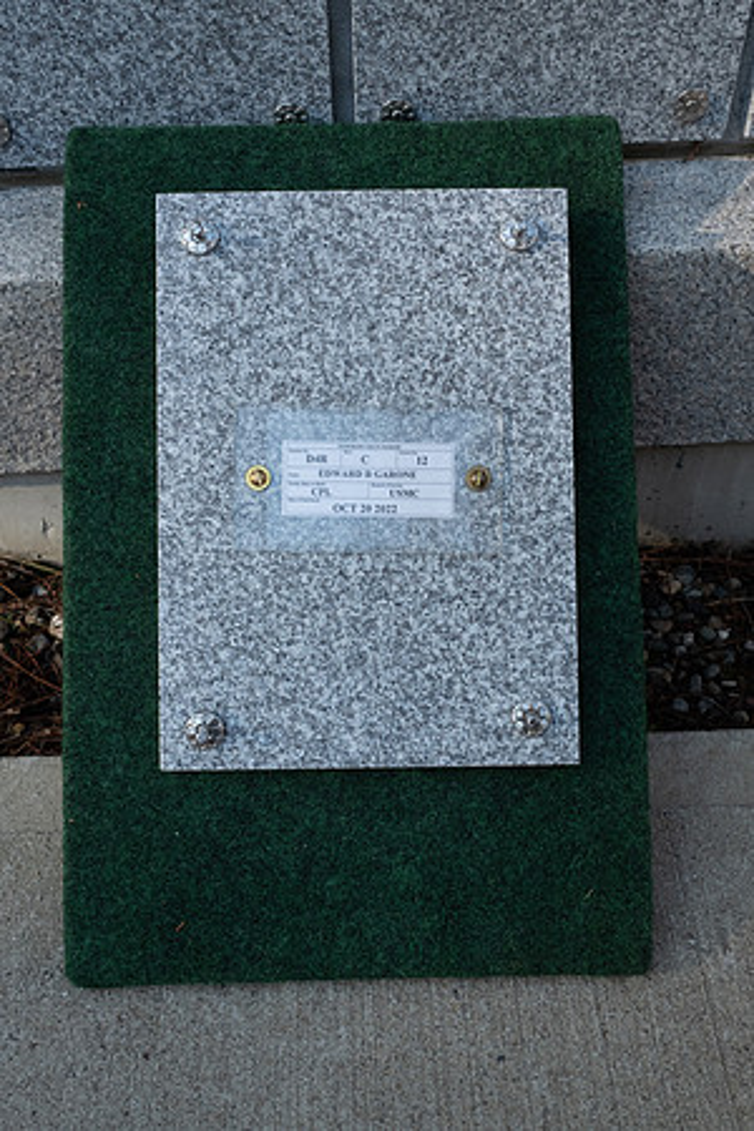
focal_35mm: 35
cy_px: 566
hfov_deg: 37.9
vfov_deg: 54.4
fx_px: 1099
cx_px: 377
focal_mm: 23
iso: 800
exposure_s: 1/640
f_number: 5.6
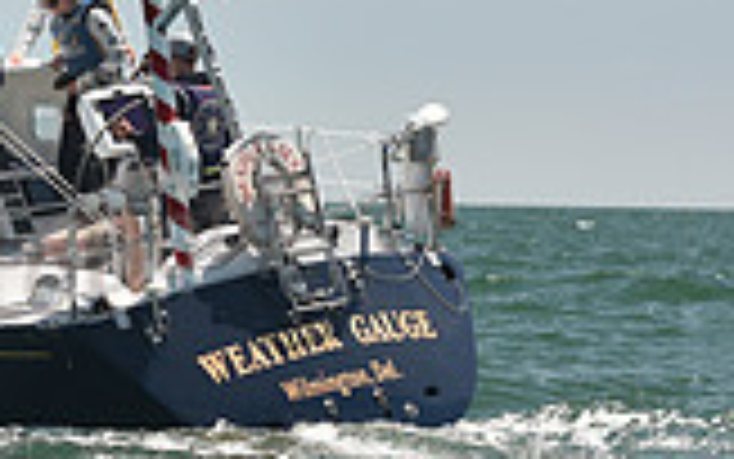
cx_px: -437
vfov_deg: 5.2
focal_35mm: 254
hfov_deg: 8.1
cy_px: 88
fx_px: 5083
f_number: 4.5
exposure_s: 1/800
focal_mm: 70
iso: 250
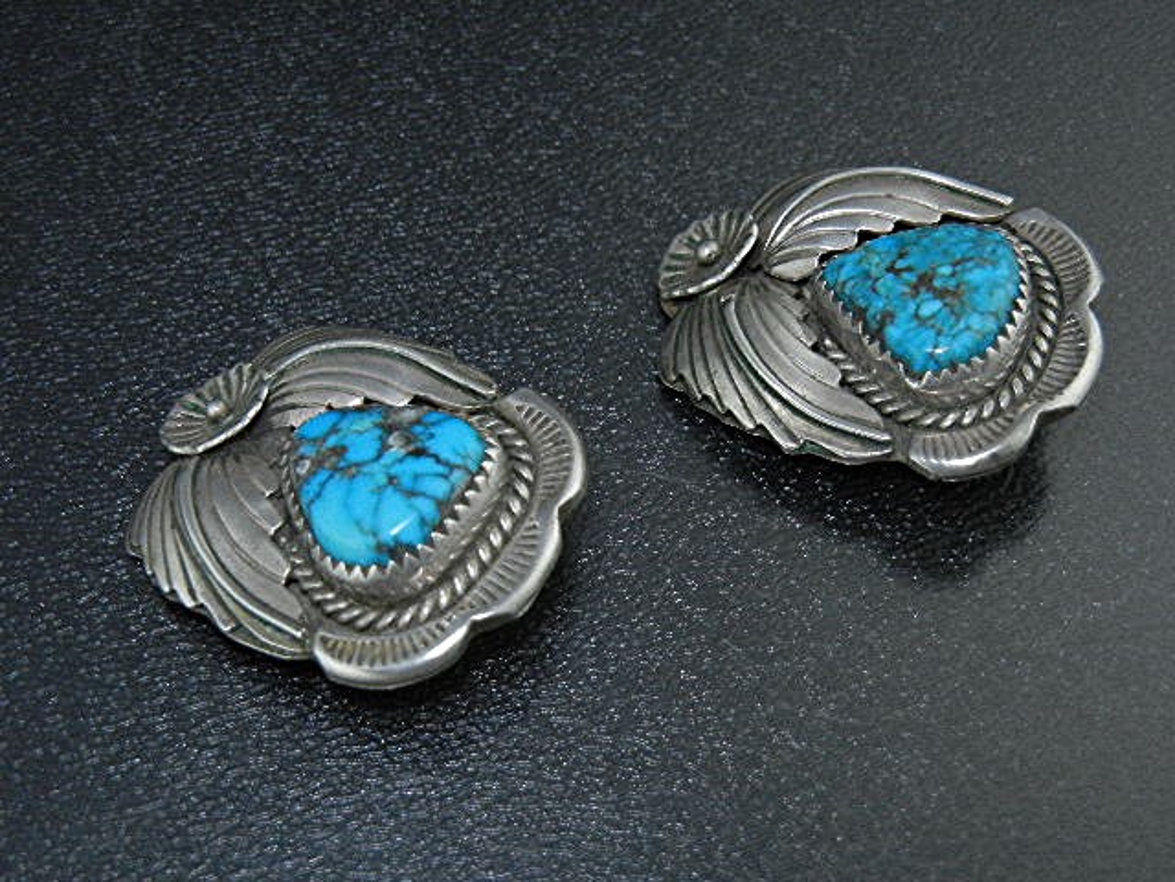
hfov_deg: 32.7
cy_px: 441
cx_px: 588
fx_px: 2003
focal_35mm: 59
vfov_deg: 24.8
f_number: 8
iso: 800
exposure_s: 1/30
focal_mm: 10.6
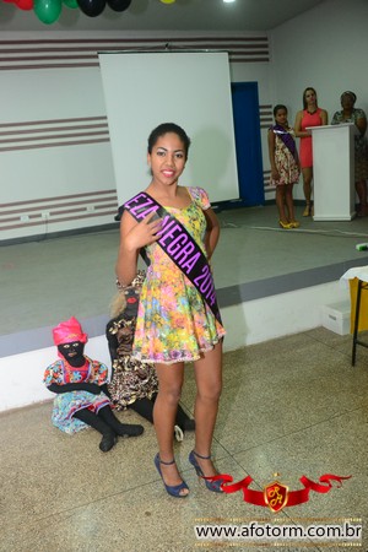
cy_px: 276
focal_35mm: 30
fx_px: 460
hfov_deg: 43.6
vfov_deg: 61.9
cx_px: 184
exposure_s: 1/160
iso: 1600
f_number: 3.5
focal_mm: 20
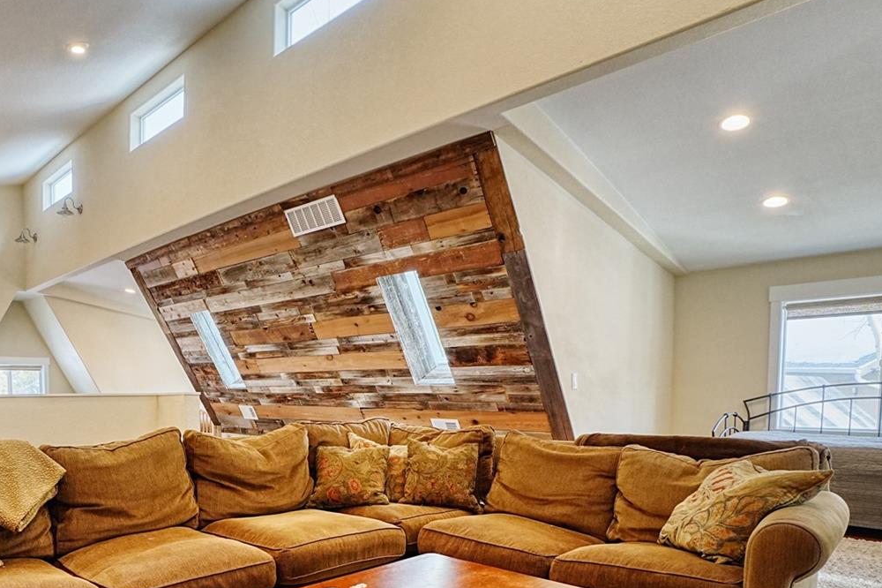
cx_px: 309
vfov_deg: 50.8
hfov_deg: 72.0
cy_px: 445
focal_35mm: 24
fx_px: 588
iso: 800
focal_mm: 10
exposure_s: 1/13
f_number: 9
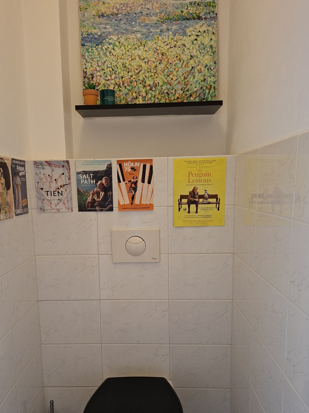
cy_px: 235
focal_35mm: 29
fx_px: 345
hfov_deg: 48.2
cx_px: 143
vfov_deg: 61.4
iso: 160
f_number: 1.8
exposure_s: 1/50
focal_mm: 5.54
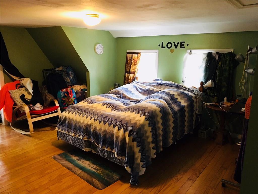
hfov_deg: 61.7
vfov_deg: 48.2
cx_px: 129
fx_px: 216
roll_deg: -0.7
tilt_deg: -12.1
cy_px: 97
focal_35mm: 29
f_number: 2.2
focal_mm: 4.15
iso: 200
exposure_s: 1/30
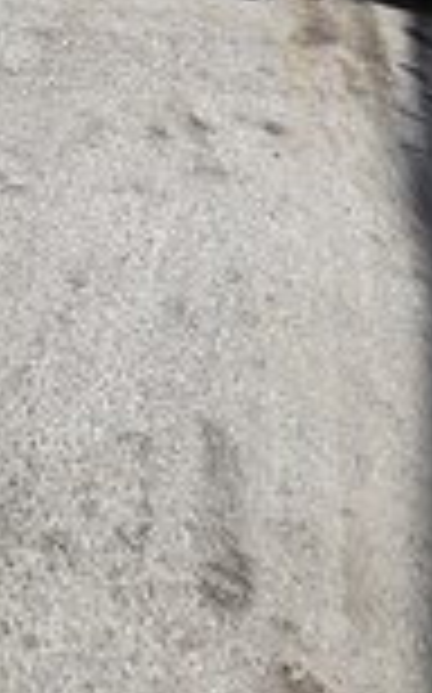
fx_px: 1736
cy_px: -414
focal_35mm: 92
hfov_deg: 14.1
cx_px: 108
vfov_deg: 19.1
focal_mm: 3.6
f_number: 1.9
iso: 40
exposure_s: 1/1471
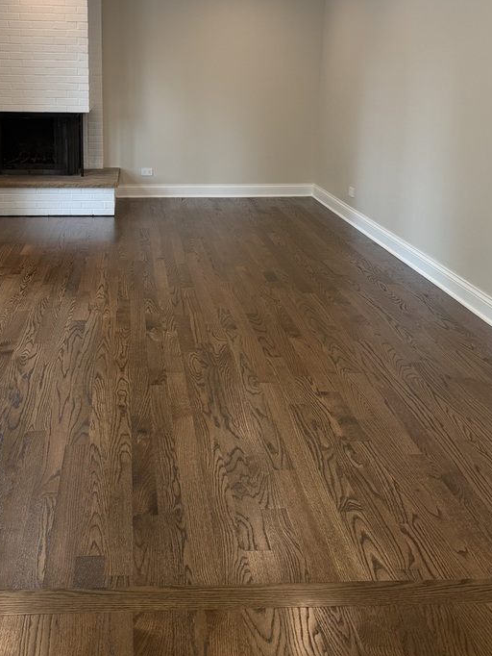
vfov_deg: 48.0
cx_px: 162
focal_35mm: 38
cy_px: 210
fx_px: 720
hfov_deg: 37.3
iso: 125
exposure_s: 1/188
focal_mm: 6.76
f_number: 1.78
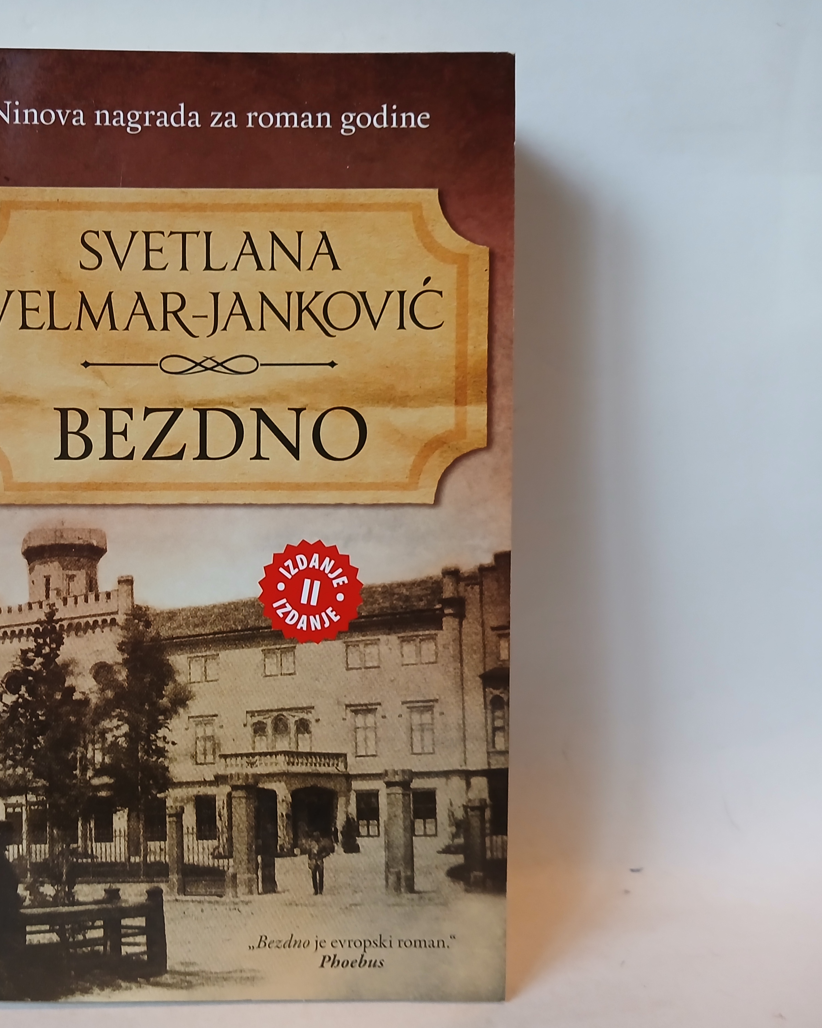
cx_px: 166
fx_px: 1095
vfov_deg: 50.3
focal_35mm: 36
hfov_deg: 39.5
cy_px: 524
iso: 200
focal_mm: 3.98
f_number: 1.8
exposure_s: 1/30
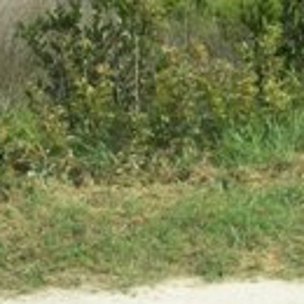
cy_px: -85
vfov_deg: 14.4
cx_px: 330
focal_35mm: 116
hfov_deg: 14.7
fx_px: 1153
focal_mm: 5.7
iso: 80
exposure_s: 1/400
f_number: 5.5
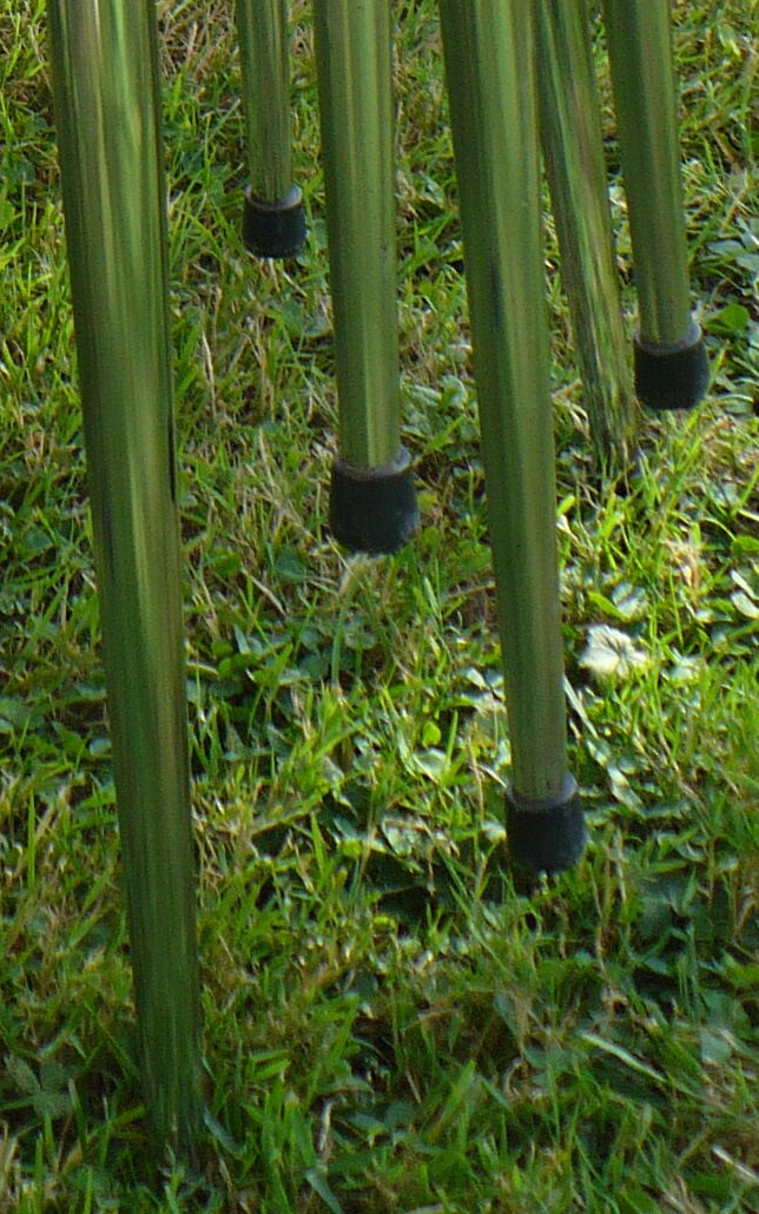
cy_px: -546
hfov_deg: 10.9
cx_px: -237
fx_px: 3871
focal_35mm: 117
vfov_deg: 16.4
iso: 100
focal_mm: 6.1
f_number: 2.8
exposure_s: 1/320
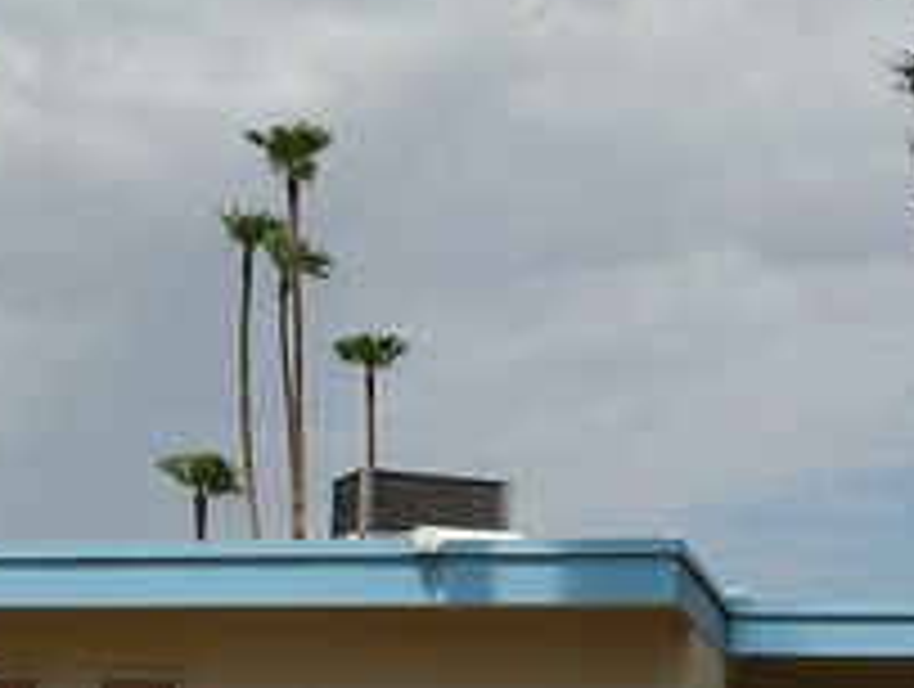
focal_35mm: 86
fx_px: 2275
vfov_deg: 16.6
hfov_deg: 22.6
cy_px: 807
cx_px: 626
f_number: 6.7
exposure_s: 1/1000
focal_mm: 6.1
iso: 125
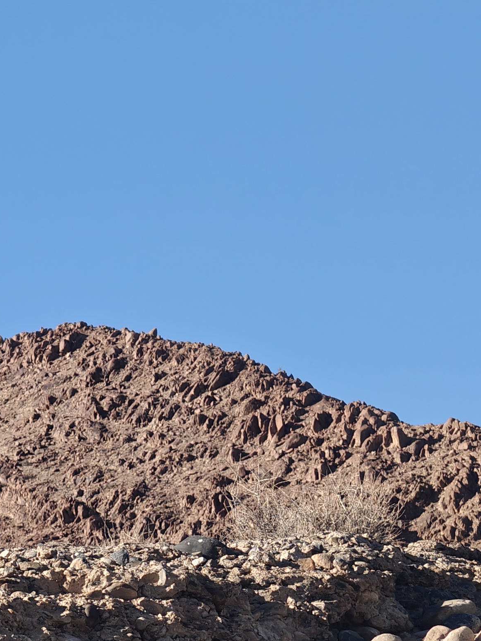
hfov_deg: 8.0
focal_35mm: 184
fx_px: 3408
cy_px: 684
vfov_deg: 10.6
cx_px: -12
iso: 71
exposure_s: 1/750
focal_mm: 13.3
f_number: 2.55
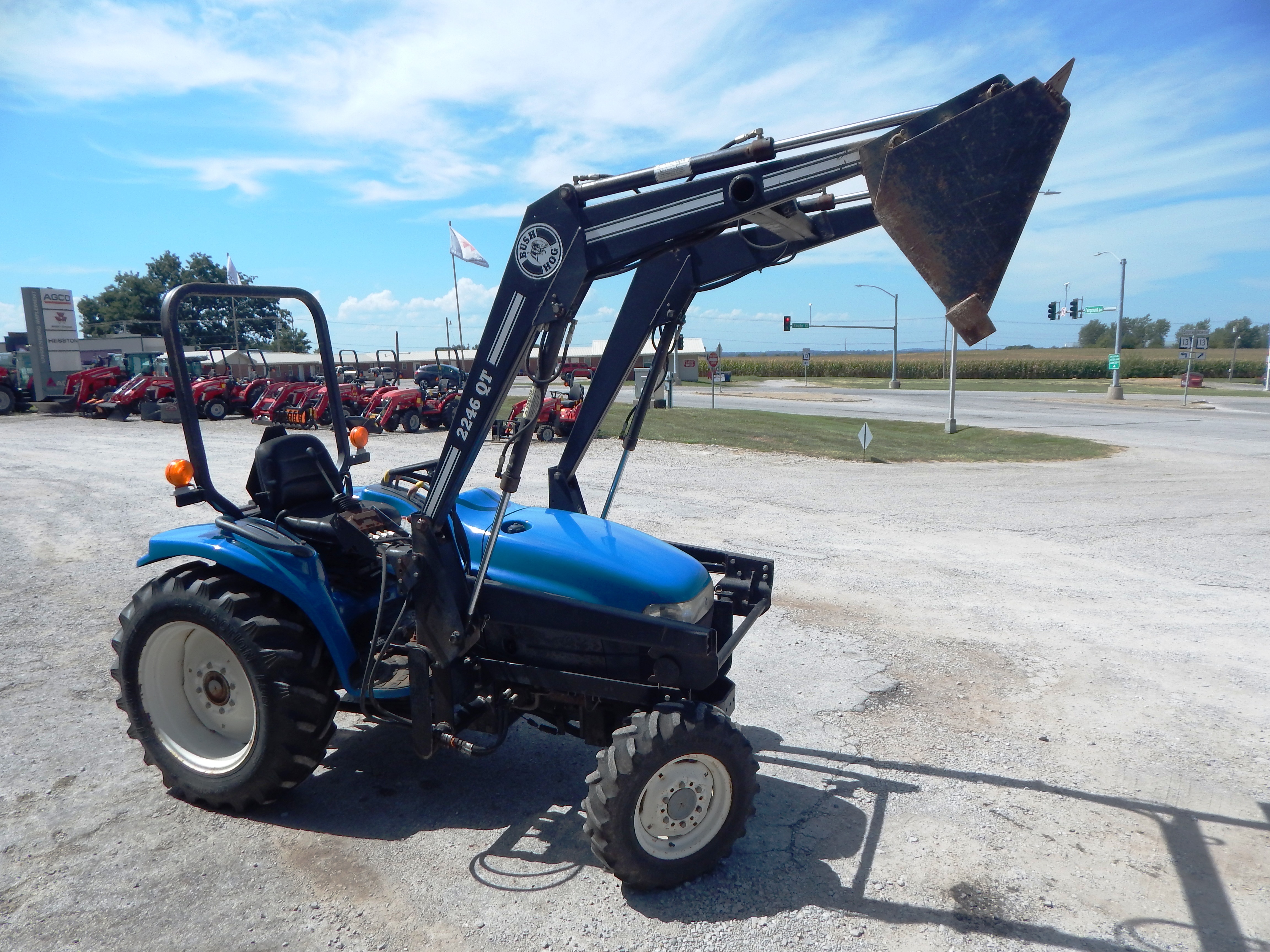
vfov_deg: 61.1
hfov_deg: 76.4
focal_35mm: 22
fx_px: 807
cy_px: 476
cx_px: 635
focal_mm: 4
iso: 125
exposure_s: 1/640
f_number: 6
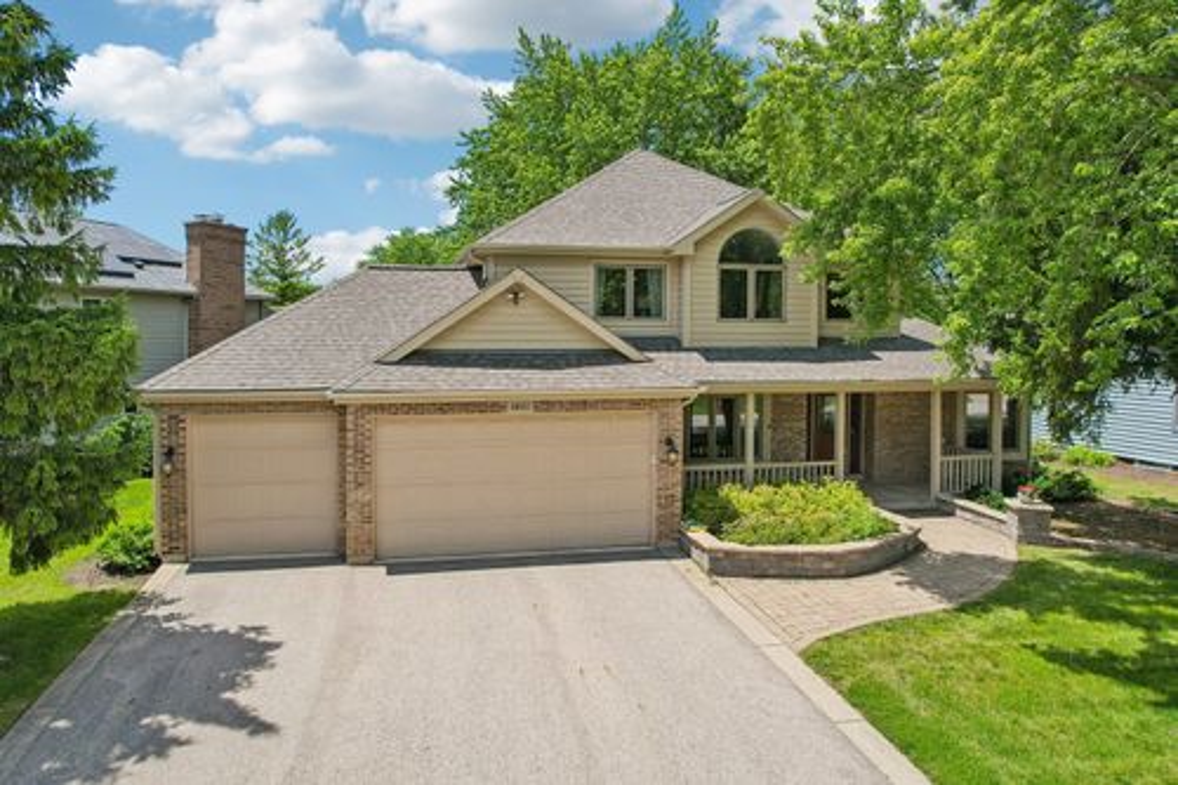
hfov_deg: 78.6
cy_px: 392
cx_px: 589
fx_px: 720
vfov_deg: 57.2
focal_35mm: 22
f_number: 2.8
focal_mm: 8.4
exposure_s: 1/1600
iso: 110
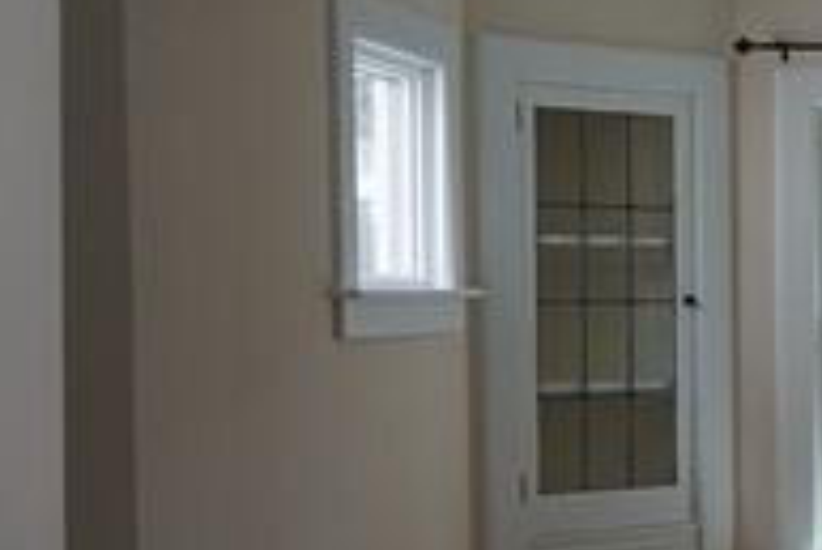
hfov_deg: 19.8
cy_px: 411
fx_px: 2125
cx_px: 1116
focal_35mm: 93
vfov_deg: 14.7
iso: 400
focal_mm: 28
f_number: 4
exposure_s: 1/160
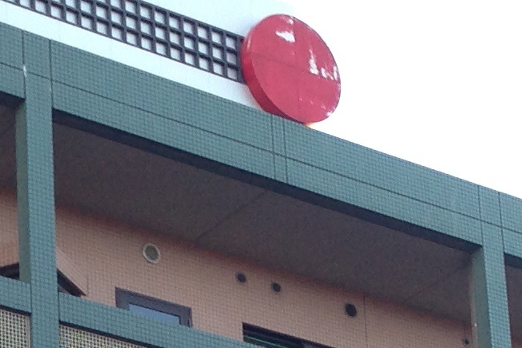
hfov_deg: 11.9
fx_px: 2494
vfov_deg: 7.6
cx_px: 63
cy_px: 710
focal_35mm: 172
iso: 50
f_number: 2.4
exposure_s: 1/120
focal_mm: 4.13
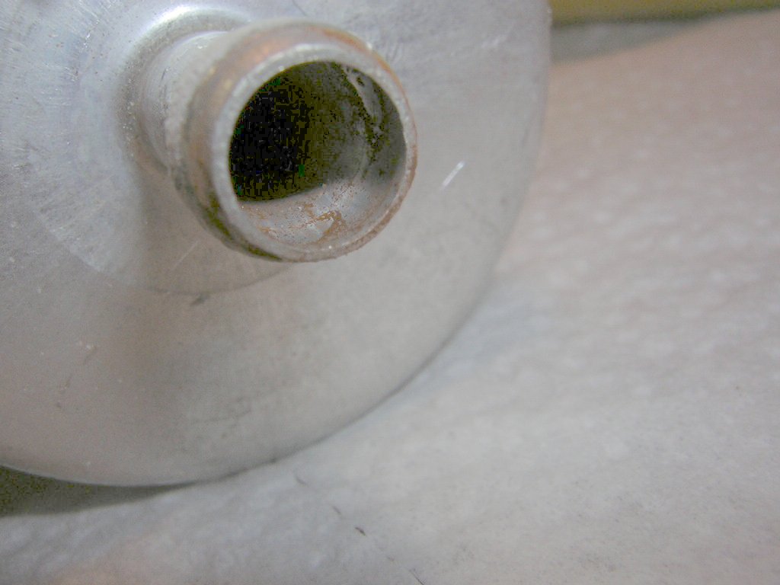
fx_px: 811
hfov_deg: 51.4
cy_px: 292
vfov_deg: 39.7
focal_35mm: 36
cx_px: 390
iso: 50
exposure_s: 1/60.1
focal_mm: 4.7
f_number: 5.2
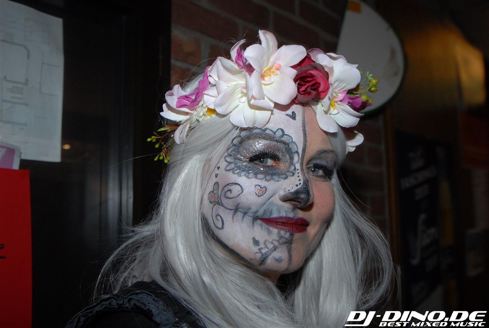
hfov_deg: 53.0
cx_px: 244
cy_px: 164
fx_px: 490
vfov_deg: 37.0
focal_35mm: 36
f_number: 5.6
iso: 400
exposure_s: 1/6
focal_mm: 24
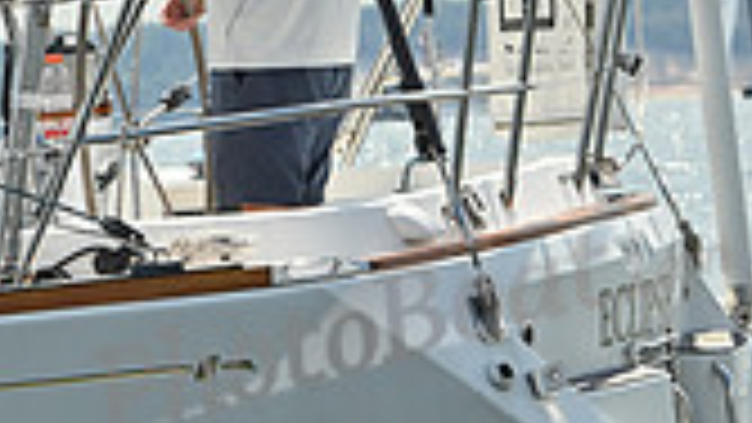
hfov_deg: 4.4
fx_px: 9772
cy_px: 151
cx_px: -135
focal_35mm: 490
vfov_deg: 2.5
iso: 320
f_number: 7.1
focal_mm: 135
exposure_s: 1/1600
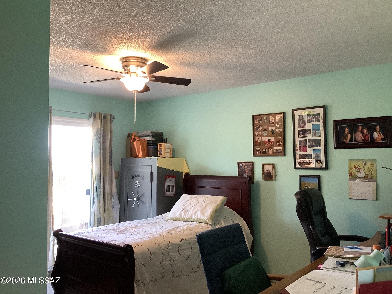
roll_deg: +0.3
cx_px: 196
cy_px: 147
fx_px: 351
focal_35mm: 31
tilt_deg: +1.1
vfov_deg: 45.4
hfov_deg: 58.4
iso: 200
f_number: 2.4
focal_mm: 3.3
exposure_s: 1/60
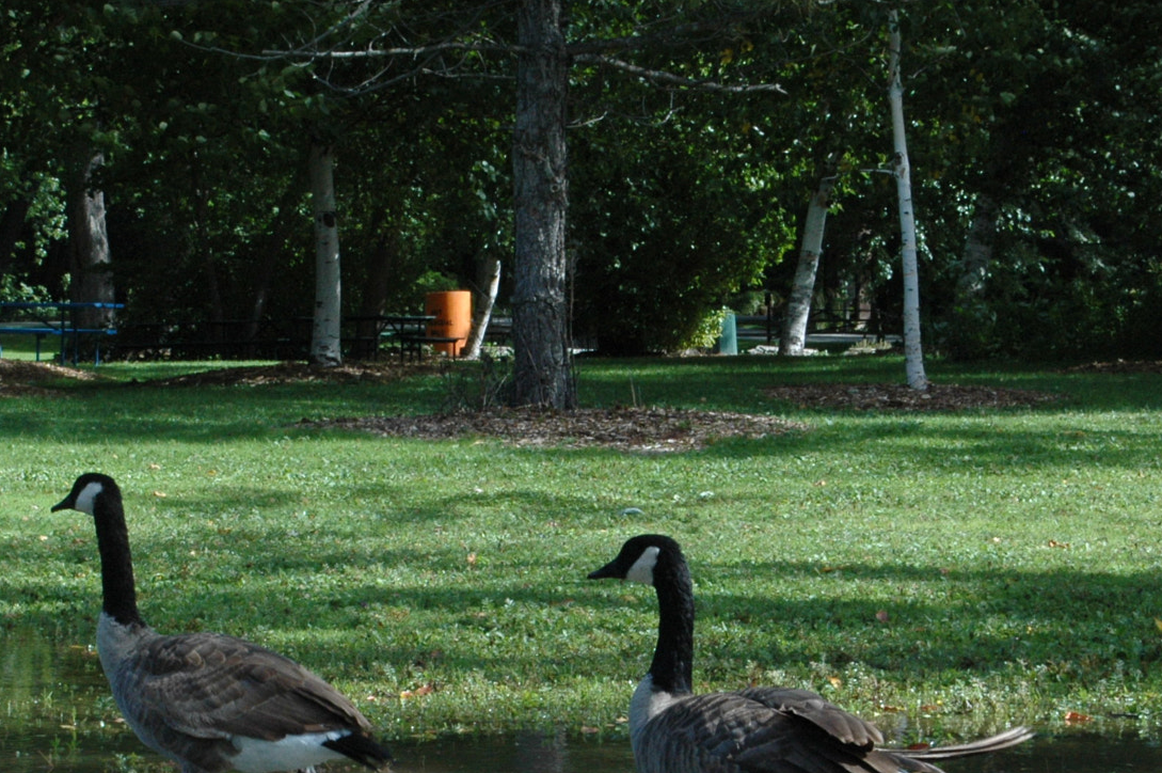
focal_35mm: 127
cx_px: 177
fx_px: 4094
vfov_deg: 10.7
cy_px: 615
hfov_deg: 16.0
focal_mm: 45
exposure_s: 1/125
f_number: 18
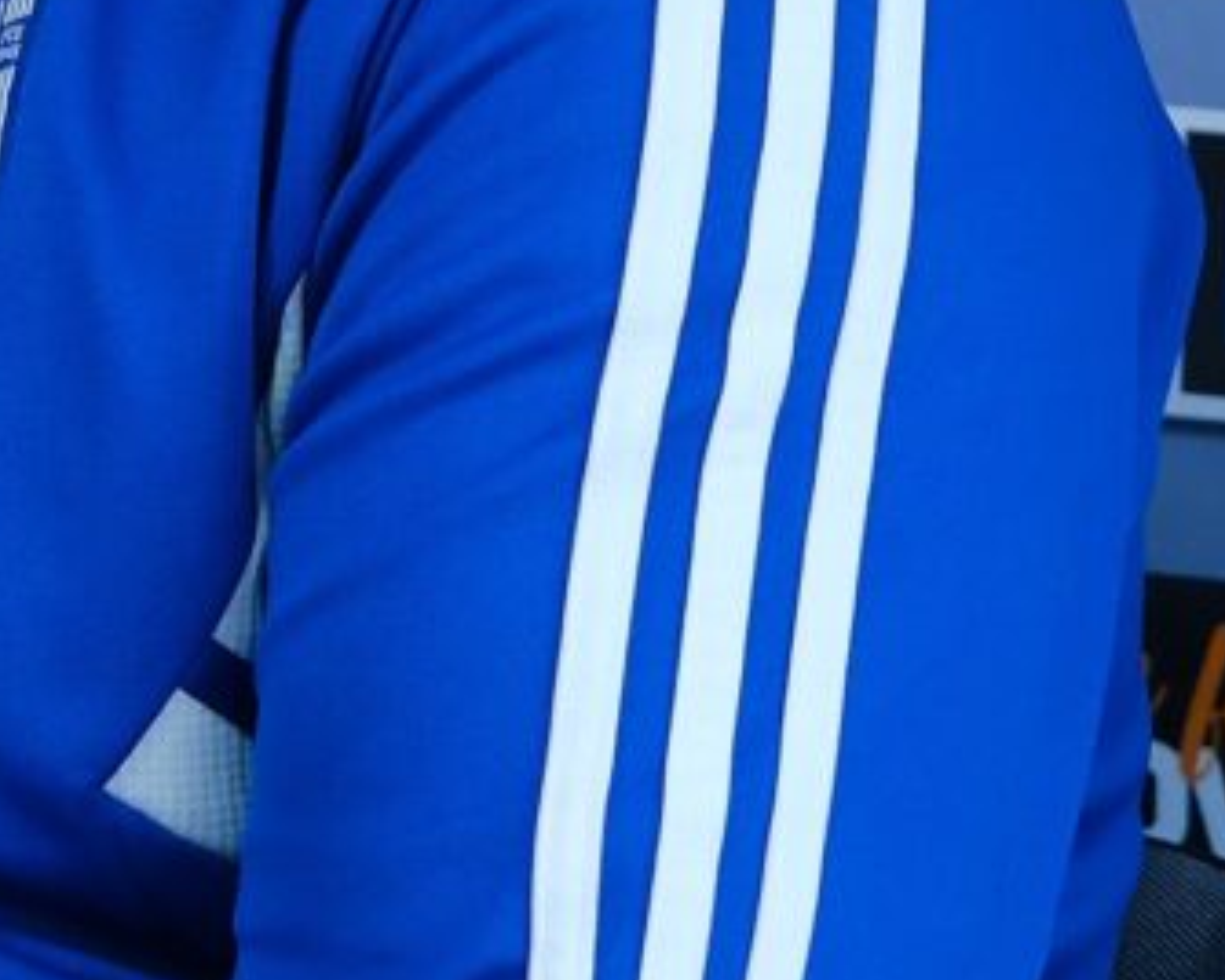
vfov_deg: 3.3
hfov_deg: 4.1
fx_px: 17076
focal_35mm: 471
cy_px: -561
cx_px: -574
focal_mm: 80
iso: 1250
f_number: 4.5
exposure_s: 1/125
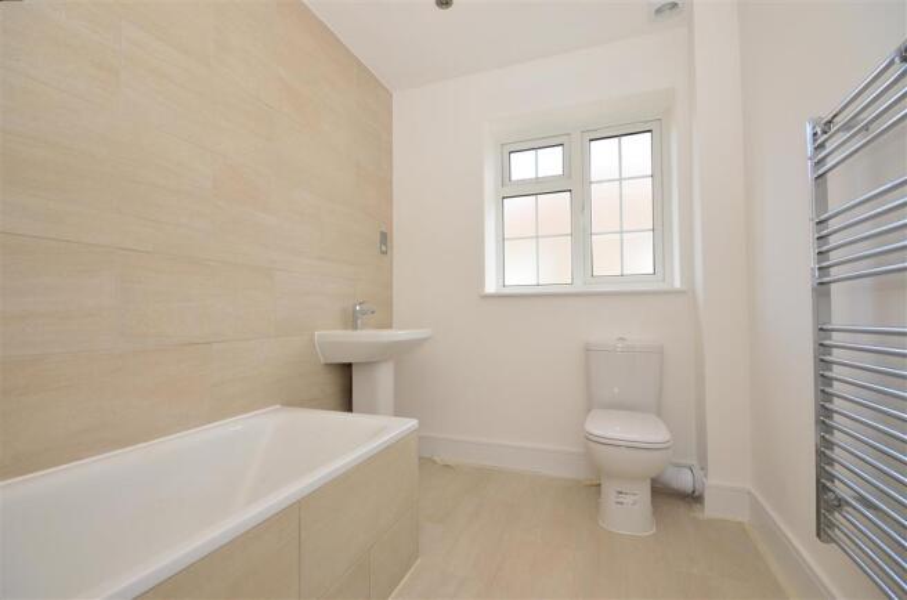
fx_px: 377
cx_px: 454
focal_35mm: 15
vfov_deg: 77.0
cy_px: 300
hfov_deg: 100.5
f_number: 10
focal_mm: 10
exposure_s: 1/30
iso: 640
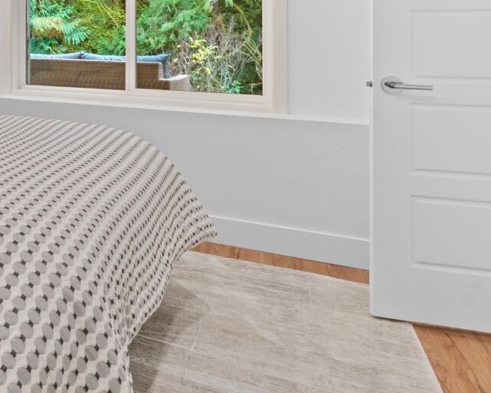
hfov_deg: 34.8
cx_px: -119
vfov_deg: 35.5
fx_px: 581
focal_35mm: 40
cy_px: 50
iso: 400
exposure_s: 1/4
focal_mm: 16
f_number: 7.1
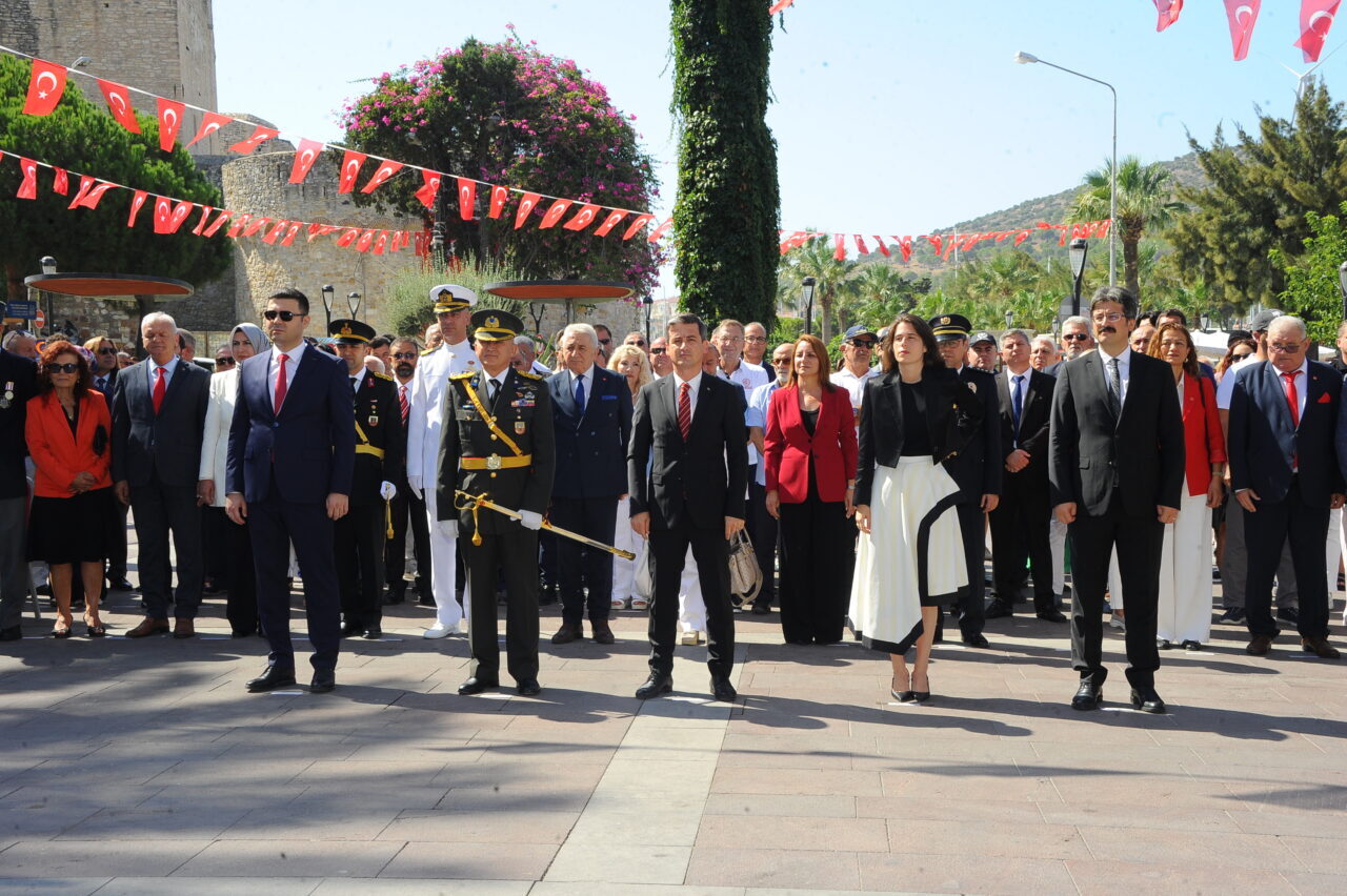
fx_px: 1795
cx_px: 674
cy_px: 448
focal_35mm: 48
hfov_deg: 41.1
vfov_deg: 28.0
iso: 800
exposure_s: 1/250
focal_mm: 48
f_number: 16
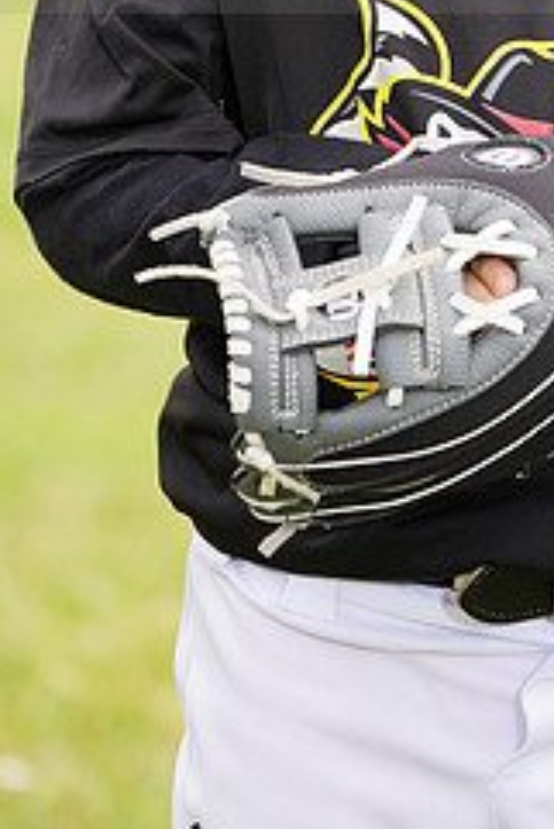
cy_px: -96
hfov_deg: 2.3
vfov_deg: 3.4
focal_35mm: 602
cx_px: 490
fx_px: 13875
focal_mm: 250
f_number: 6.3
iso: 100
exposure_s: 1/250
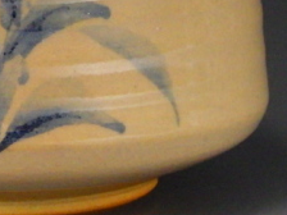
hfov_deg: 6.0
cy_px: -22
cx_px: -15
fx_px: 2719
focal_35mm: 328
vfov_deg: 4.5
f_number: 5.2
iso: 400
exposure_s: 1/30
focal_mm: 20.6
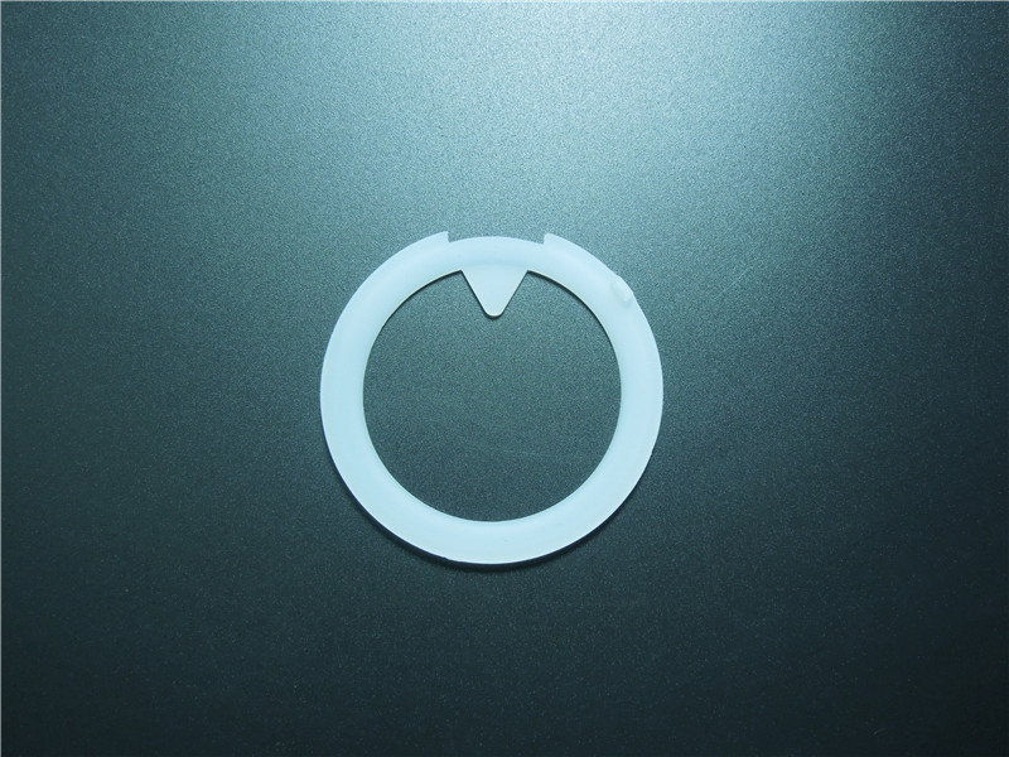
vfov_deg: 40.7
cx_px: 504
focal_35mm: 35
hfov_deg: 52.6
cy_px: 378
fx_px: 1020
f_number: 3.7
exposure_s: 1/50
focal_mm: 6.3
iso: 400
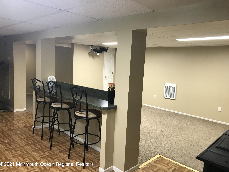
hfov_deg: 63.4
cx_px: 114
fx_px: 185
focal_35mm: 28
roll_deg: -2.3
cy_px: 86
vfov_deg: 49.7
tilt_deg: -6.4
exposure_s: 1/15
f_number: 1.8
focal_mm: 3.99
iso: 50
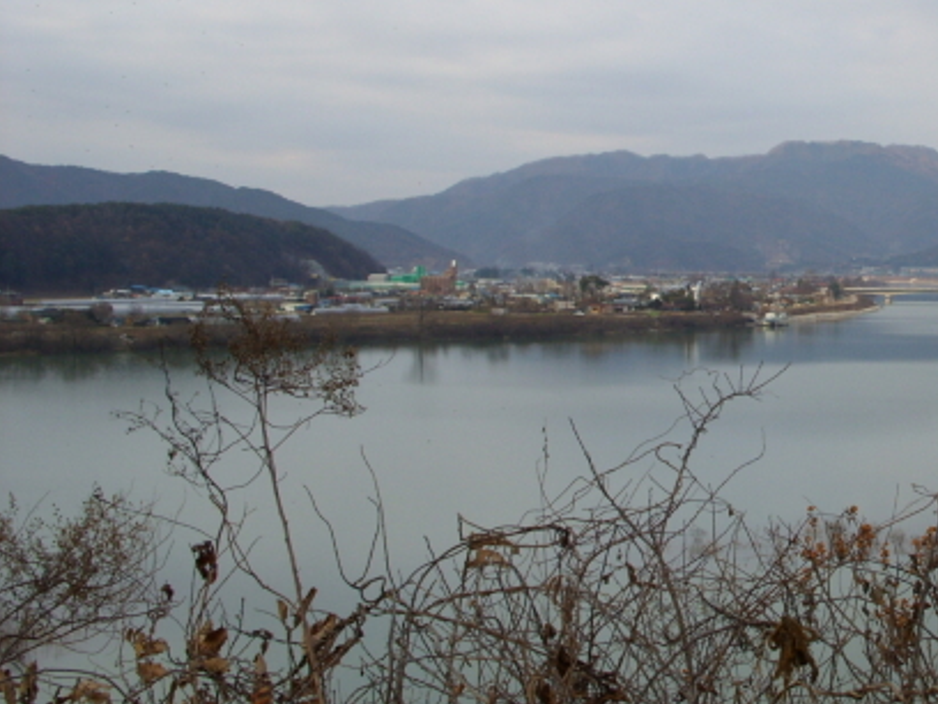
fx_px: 1924
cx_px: 875
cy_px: 242
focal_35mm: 71
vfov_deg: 20.7
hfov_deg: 26.3
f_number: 5.7
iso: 50
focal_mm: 7.8
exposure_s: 1/192
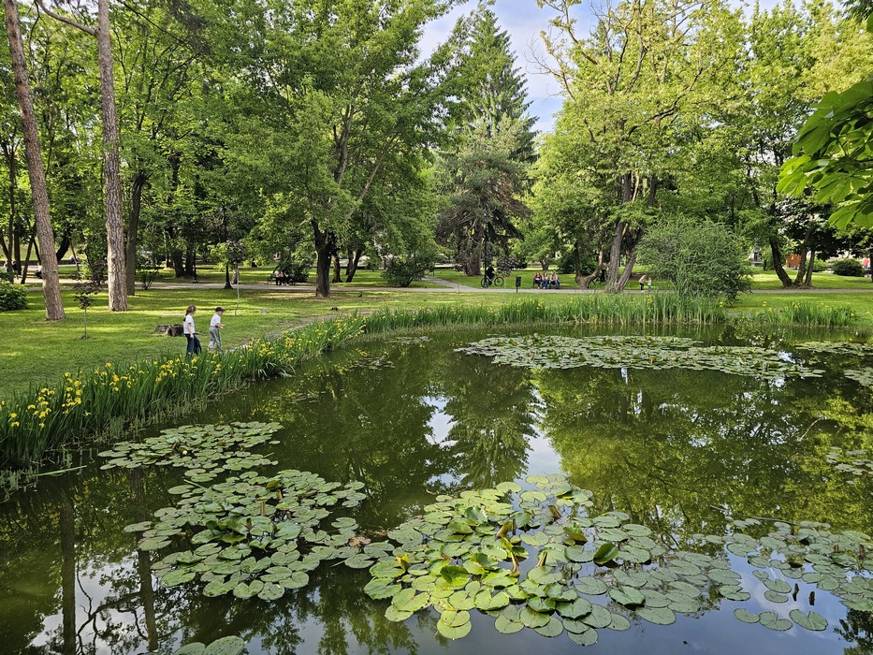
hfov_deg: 73.9
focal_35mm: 23
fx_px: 580
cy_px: 328
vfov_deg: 58.9
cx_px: 436
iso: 25
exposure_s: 1/180
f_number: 1.7
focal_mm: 6.3
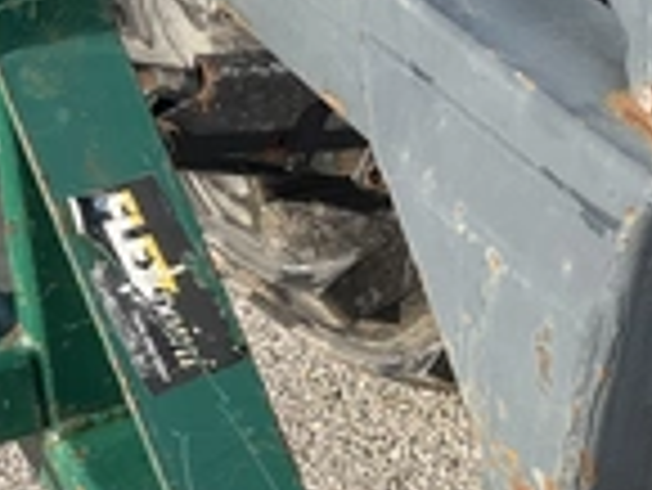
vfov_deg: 18.3
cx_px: 553
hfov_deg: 23.9
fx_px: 1508
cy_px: 369
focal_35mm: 80
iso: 25
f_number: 1.8
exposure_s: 1/666
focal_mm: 3
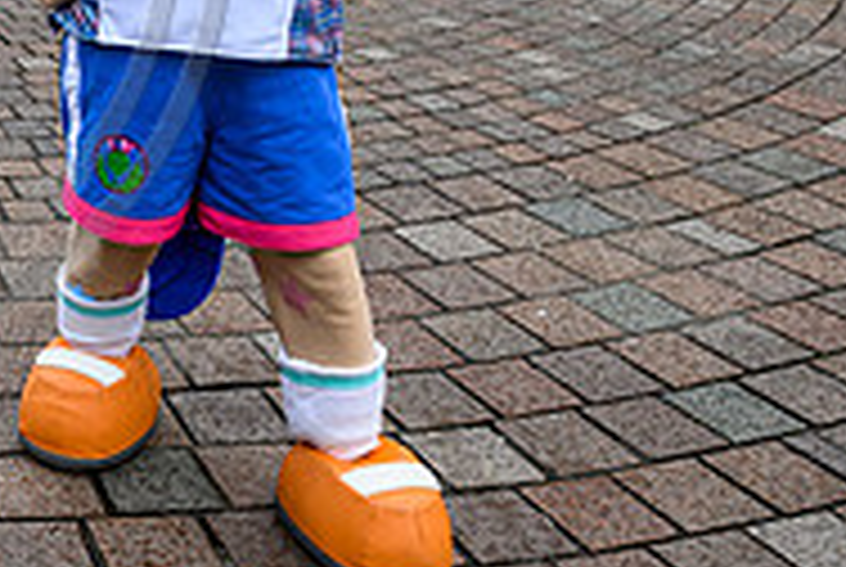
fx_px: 1742
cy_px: -88
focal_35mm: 74
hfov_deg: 24.2
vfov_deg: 17.7
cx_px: -234
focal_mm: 24
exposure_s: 1/320
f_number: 5.6
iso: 500
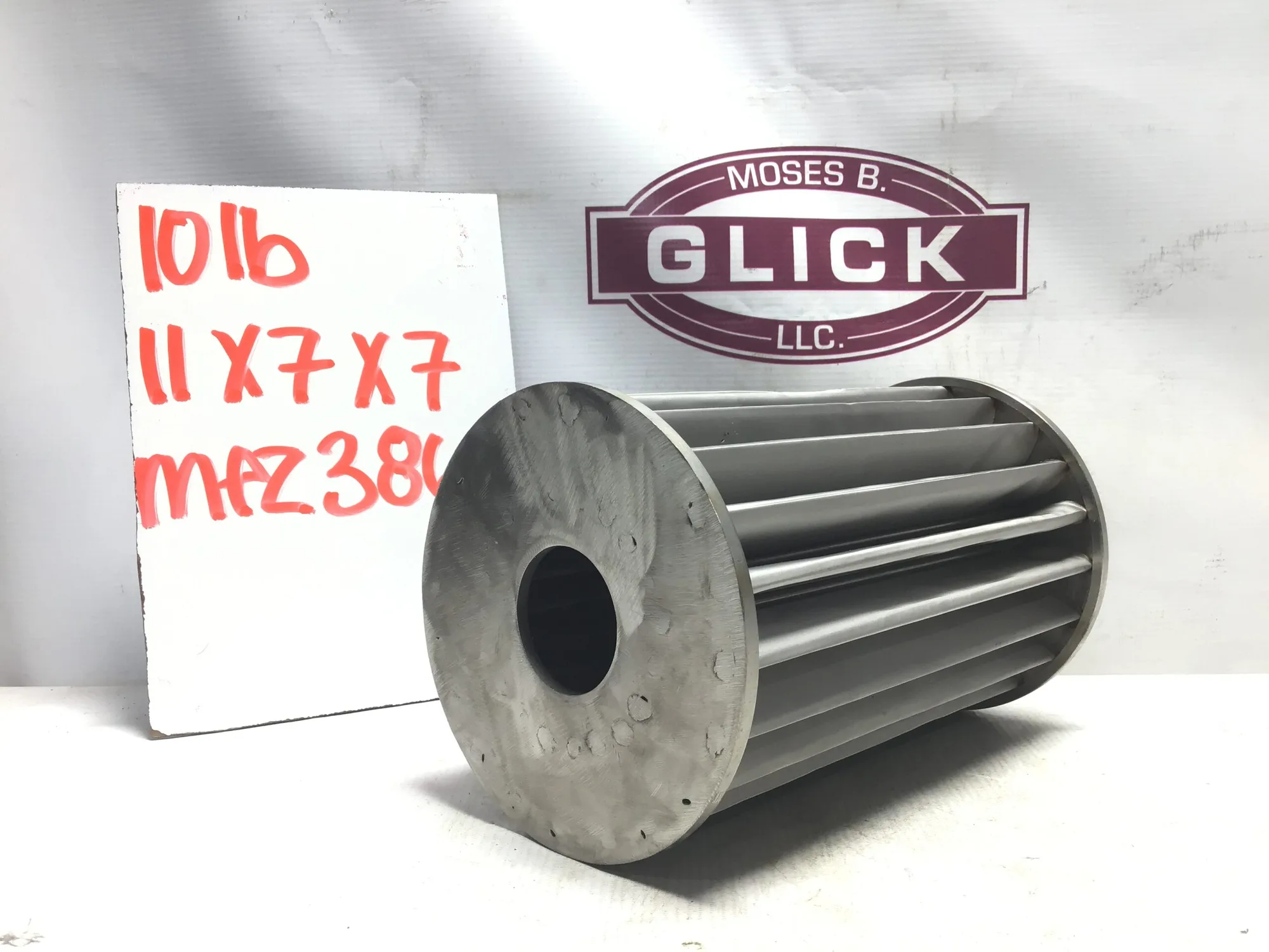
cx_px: 634
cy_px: 476
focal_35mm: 31
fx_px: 1136
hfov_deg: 58.4
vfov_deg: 45.4
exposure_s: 1/60
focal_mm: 3.3
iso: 32
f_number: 2.4
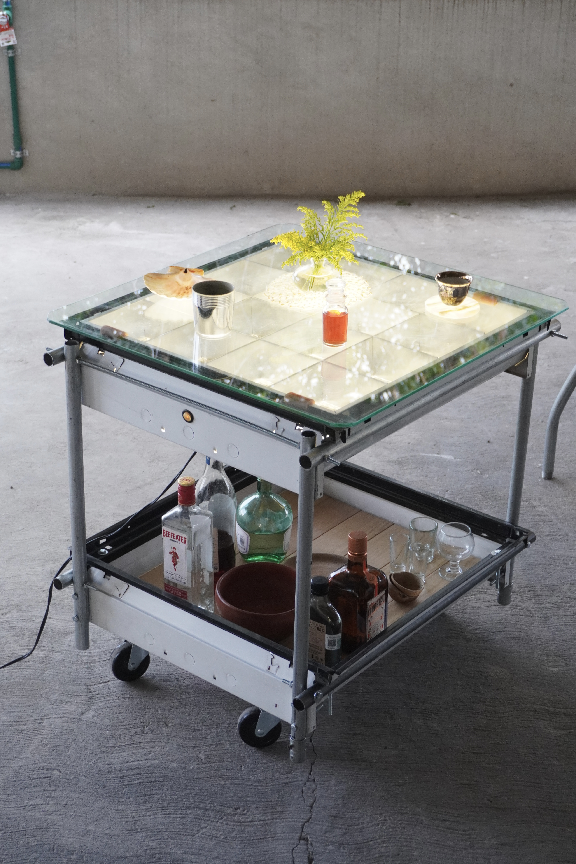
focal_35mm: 60
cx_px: 288
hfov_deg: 22.6
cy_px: 432
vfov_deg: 33.4
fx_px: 1440
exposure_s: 1/80
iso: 1250
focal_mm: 40
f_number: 5.6
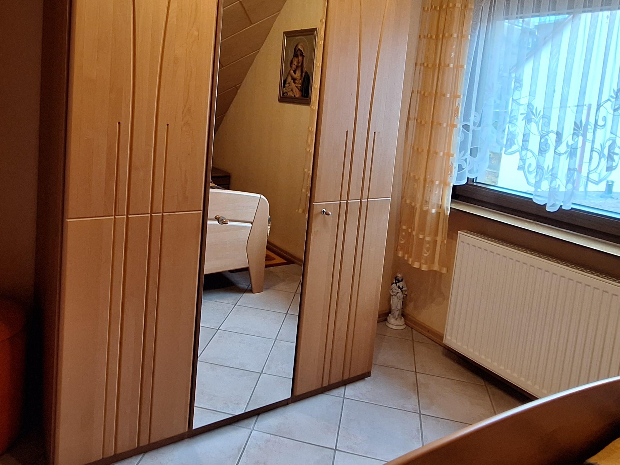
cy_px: 155
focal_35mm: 26
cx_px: 292
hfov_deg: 67.2
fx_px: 466
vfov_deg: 52.1
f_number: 2.2
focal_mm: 1.74
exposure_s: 1/40
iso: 80
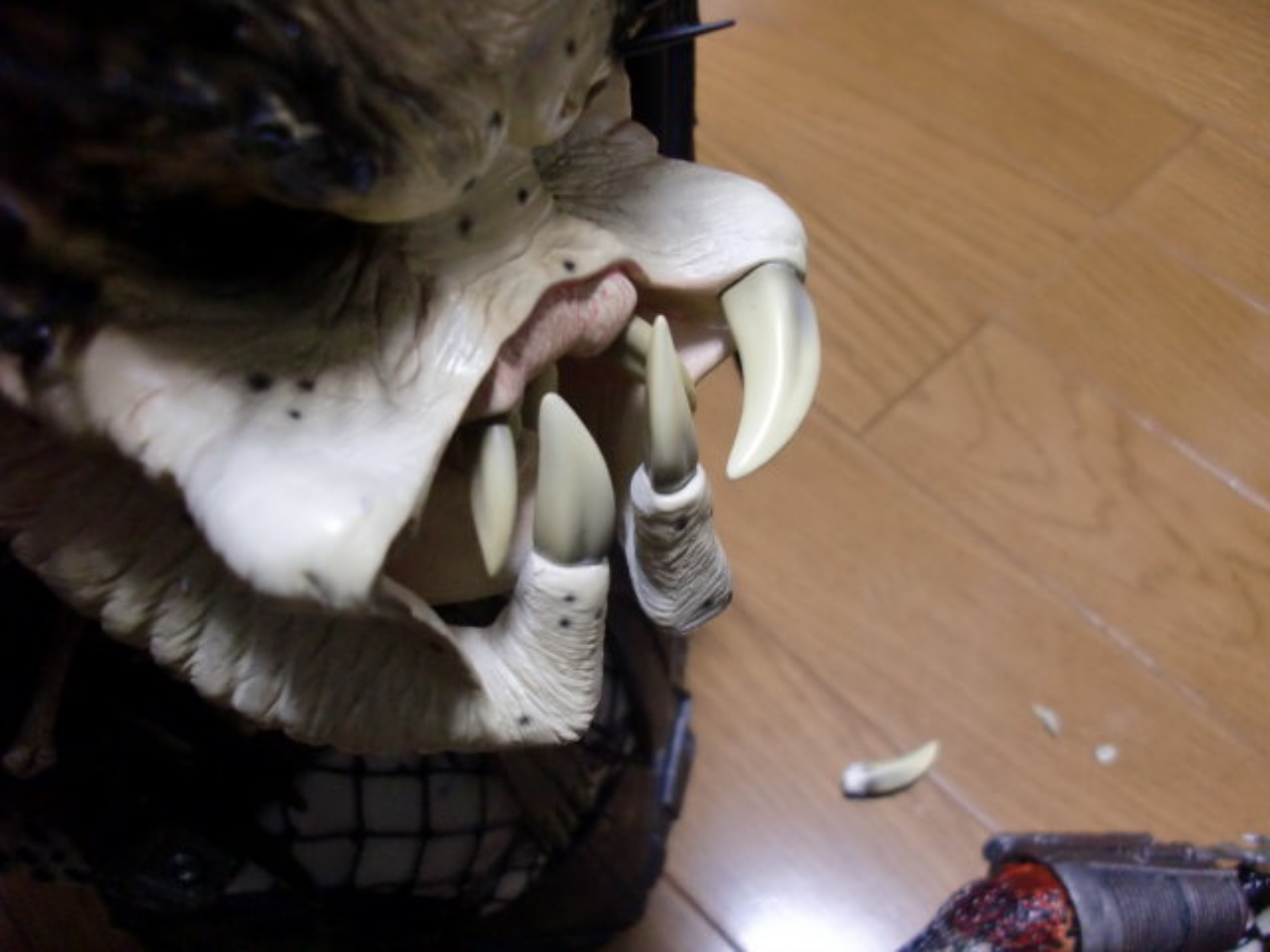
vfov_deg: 39.7
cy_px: 476
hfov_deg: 51.4
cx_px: 635
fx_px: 1321
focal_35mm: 36
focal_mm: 6.3
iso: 400
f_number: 2.8
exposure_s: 1/50
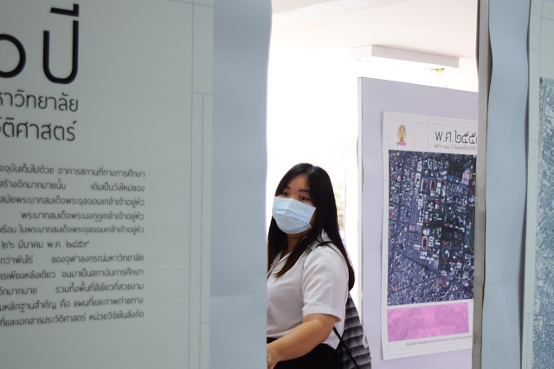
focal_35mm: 66
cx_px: 306
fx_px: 1009
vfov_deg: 20.7
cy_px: 212
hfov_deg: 30.7
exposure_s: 1/50
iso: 800
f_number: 4.5
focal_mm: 35
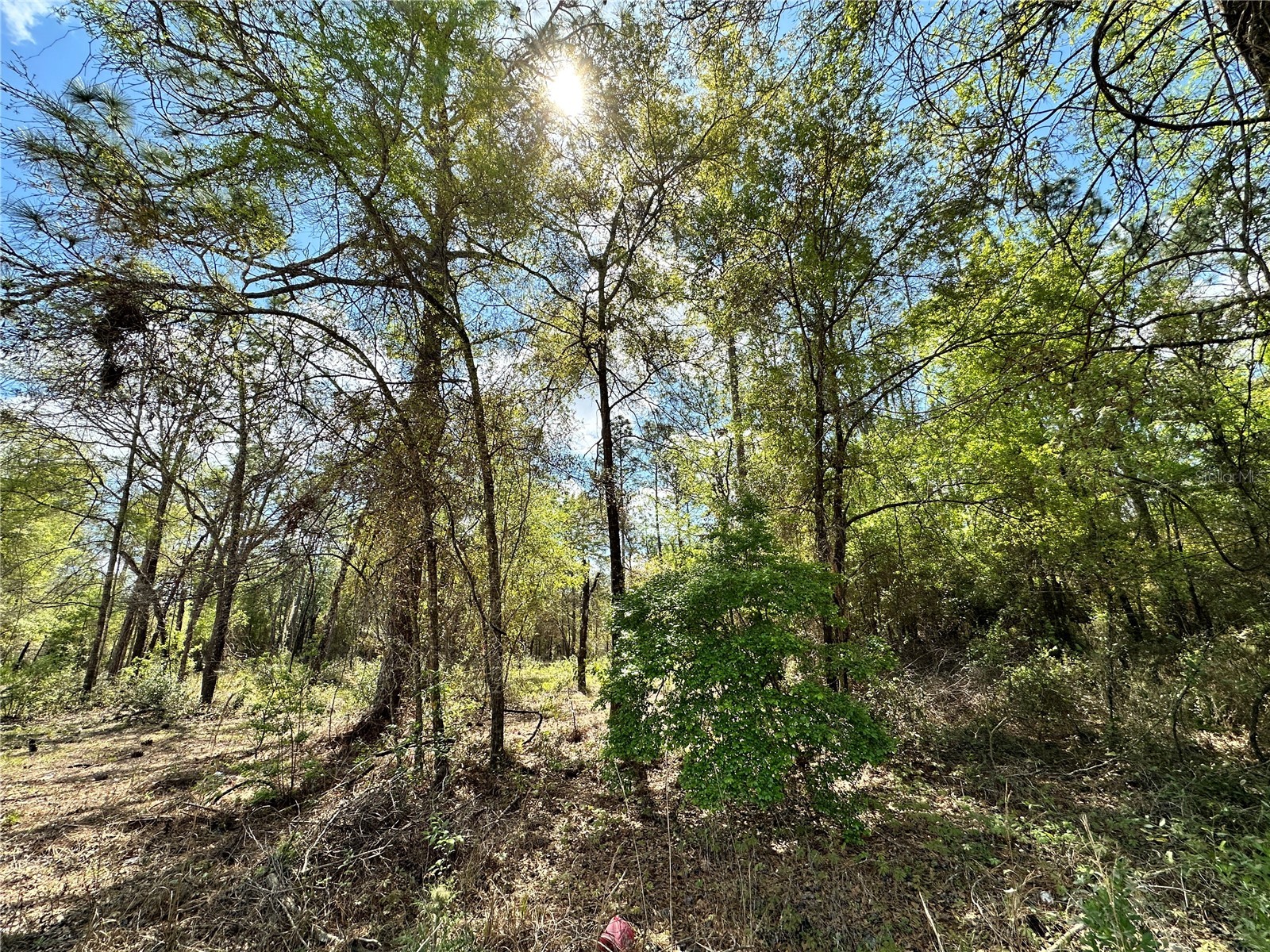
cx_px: 635
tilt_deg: +18.6
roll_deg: +1.2
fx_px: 514
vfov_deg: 85.7
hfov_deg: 102.1
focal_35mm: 14
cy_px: 476
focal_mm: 2.22
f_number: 2.2
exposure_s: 1/1182
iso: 40
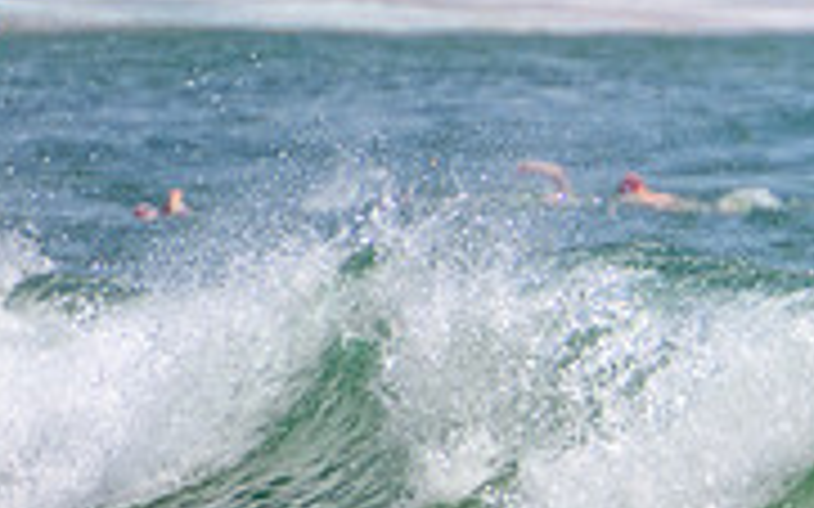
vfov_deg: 0.7
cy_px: 373
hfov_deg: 1.2
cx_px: 1769
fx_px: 39853
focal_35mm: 1797
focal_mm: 400
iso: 280
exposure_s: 1/2000
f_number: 5.6
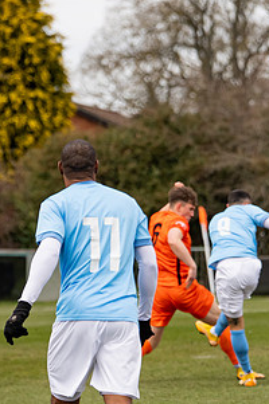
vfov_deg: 5.8
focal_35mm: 357
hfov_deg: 3.8
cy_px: 287
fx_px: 4010
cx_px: 253
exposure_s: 1/1600
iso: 500
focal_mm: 140
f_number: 4
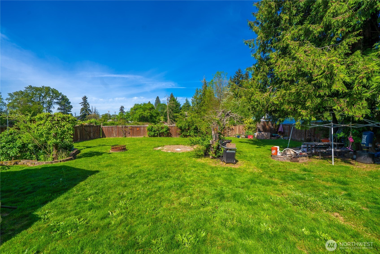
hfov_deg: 104.2
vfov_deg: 81.3
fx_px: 148
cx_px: 190
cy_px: 127
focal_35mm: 14
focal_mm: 14
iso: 80
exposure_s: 1/200
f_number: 7.1
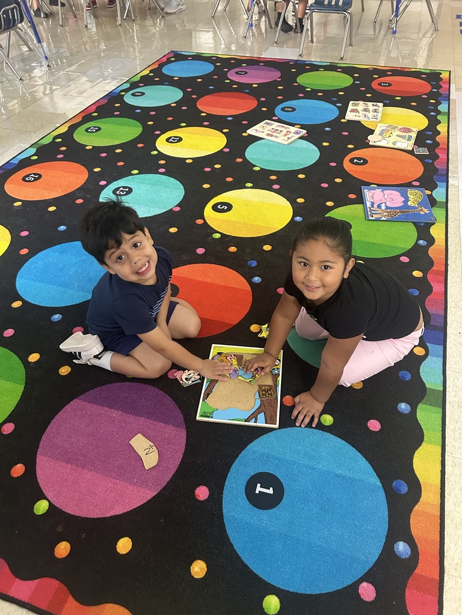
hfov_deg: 53.1
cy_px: 308
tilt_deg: -42.8
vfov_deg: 67.3
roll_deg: +3.1
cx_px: 231
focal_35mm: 26
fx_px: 463
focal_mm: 5.7
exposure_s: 1/40
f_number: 1.5
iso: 500
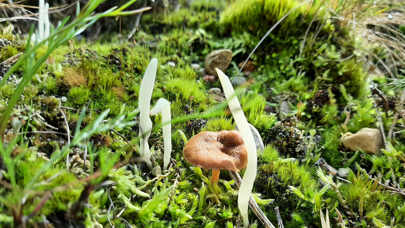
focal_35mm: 29
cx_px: 205
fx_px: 311
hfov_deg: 66.1
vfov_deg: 40.0
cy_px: 136
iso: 40
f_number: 1.7
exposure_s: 1/383
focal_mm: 3.93
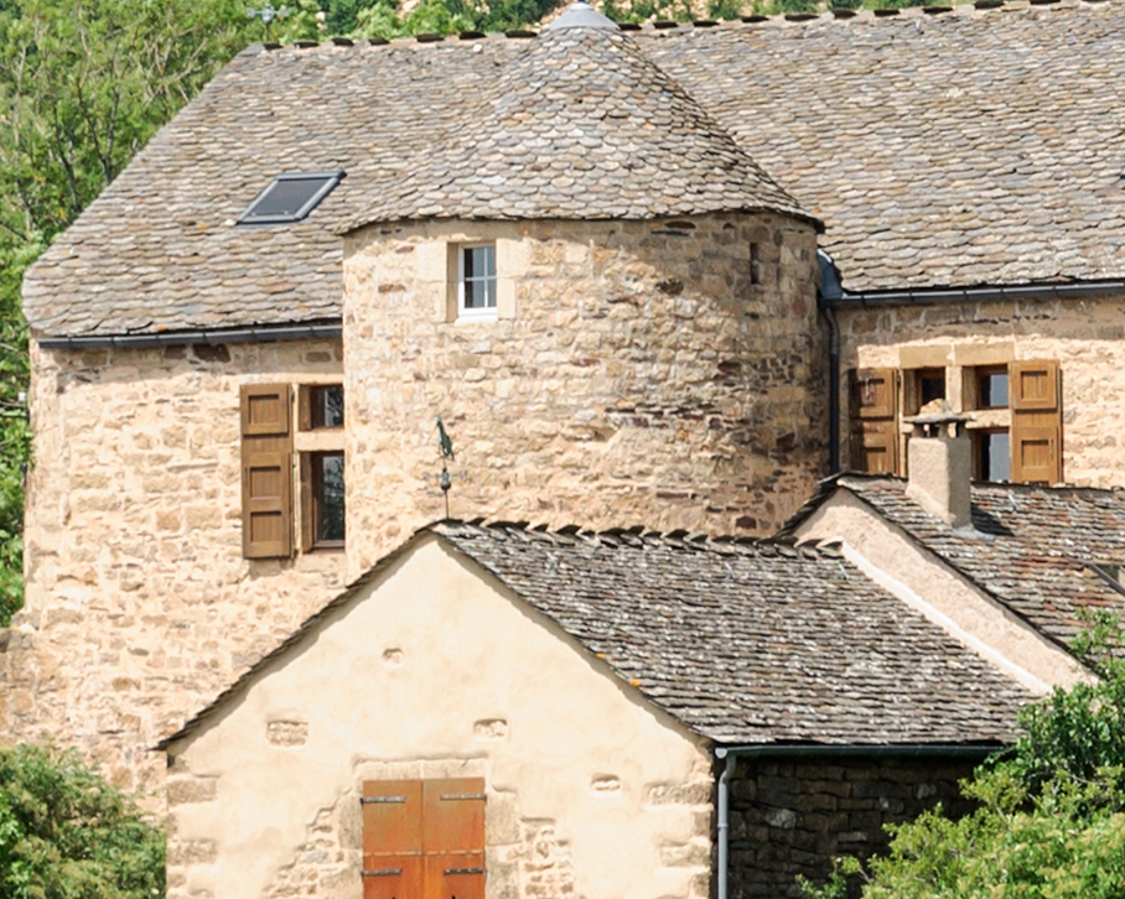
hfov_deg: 3.9
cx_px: -719
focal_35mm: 498
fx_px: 16585
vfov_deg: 3.1
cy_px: 448
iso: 200
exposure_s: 1/320
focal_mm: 75
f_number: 10
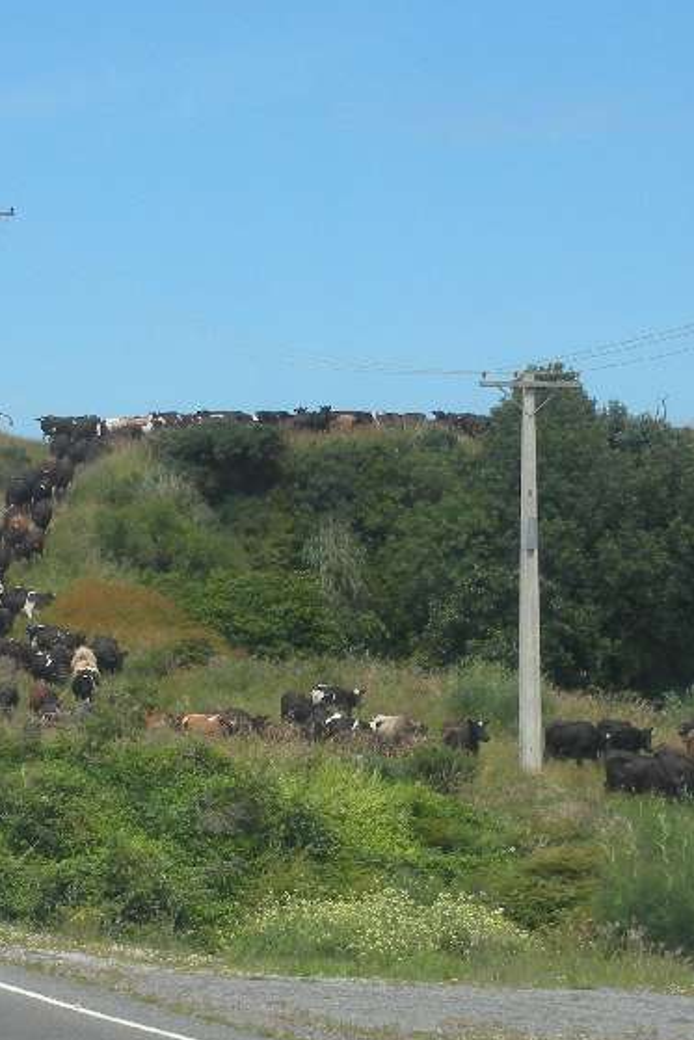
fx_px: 3352
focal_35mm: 116
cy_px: 541
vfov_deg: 17.6
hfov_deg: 11.8
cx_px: 294
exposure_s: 1/420
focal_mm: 14.2
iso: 64
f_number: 4.8
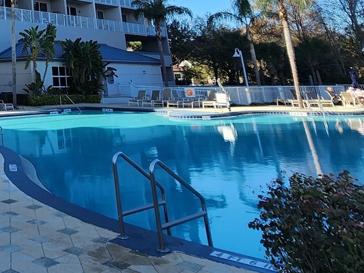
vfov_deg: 30.0
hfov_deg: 38.3
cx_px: -50
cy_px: -74
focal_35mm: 39
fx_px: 410
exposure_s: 1/850
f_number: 2.2
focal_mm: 2.2
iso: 50
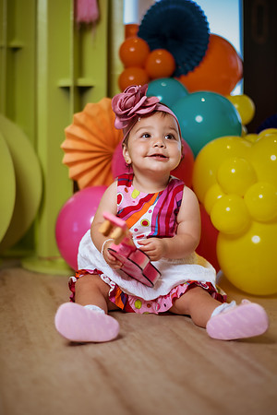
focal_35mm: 58
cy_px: 208
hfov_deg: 23.4
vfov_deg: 34.5
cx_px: 138
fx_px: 669
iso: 160
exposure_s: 1/1250
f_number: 1.6
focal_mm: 58
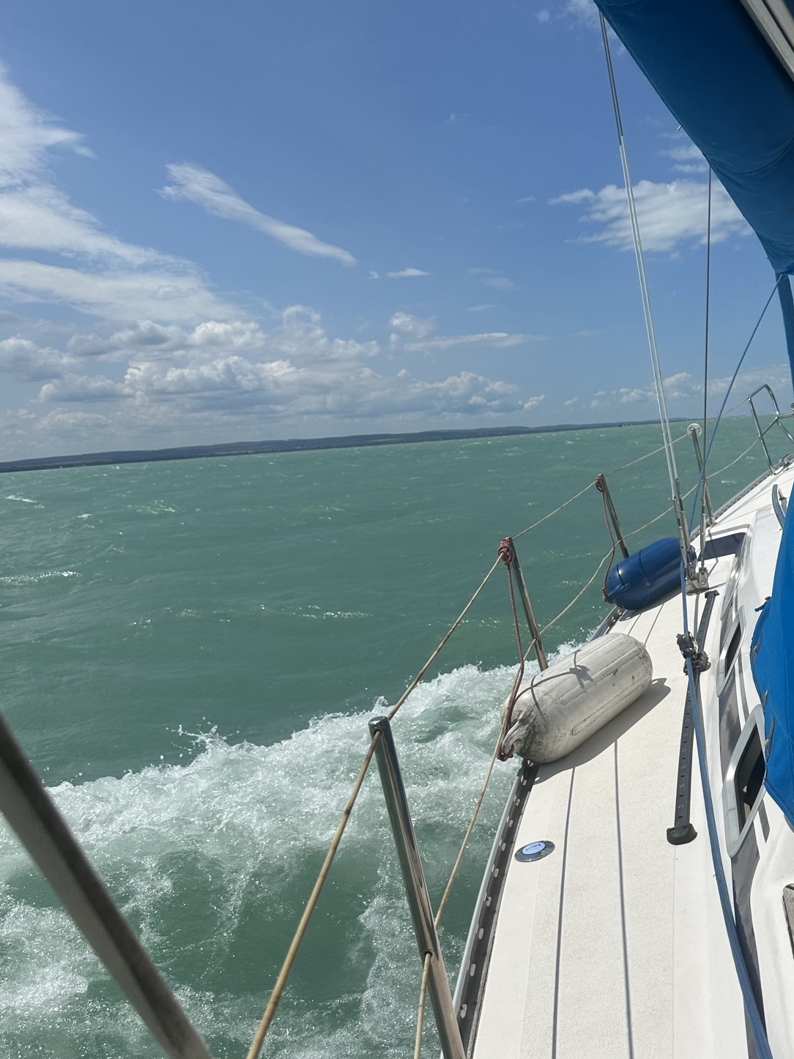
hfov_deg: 41.3
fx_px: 1040
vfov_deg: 53.9
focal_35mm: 34
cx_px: 527
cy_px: 557
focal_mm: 6.86
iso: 80
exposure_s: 1/13699
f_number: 1.78
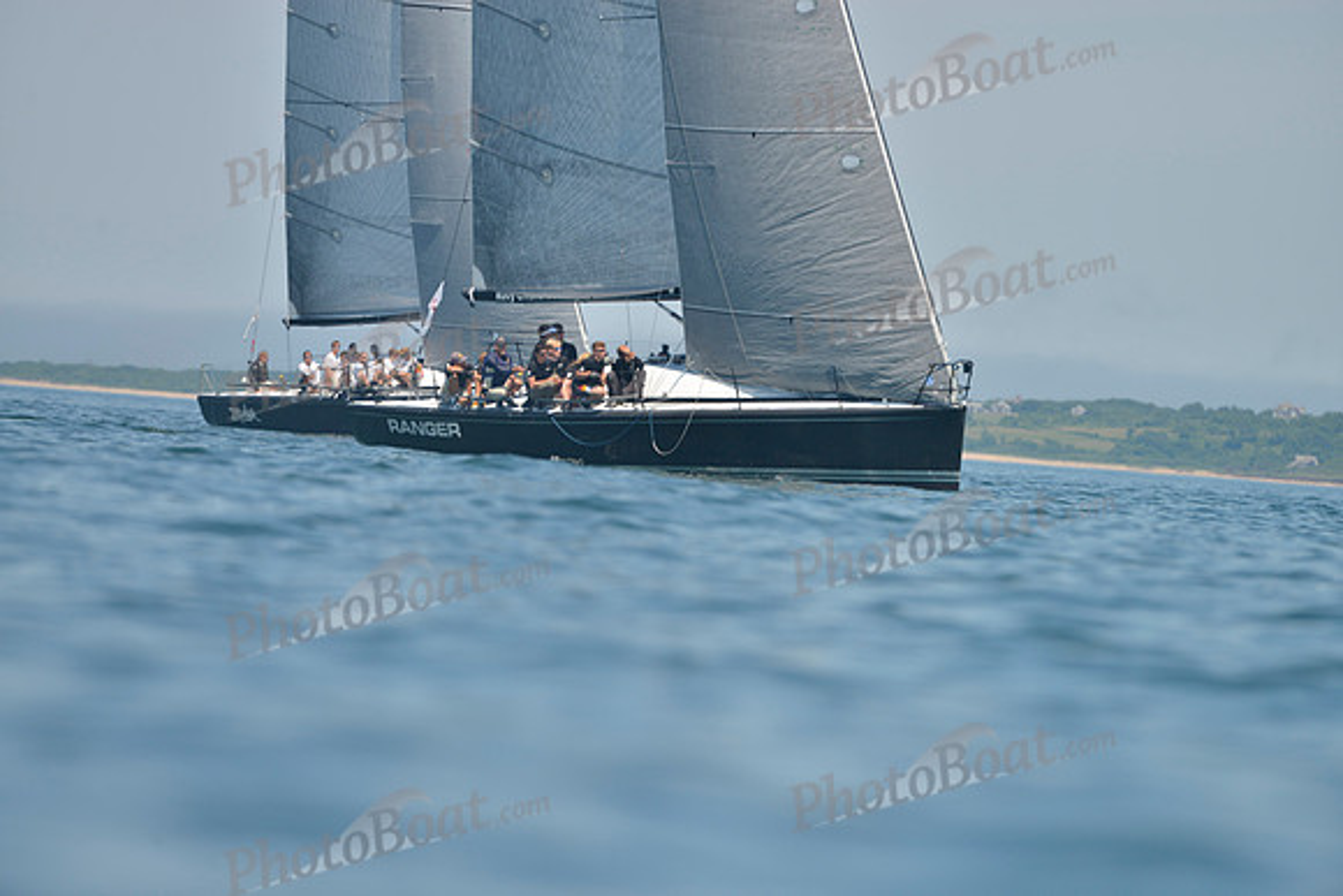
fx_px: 14925
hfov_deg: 5.2
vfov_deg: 3.4
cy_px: 448
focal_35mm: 400
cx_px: 672
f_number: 6.3
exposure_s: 1/1250
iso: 200
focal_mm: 400
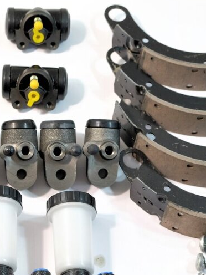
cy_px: 196
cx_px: 50
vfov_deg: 19.5
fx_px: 793
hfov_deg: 14.7
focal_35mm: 100
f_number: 4
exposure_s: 1/15
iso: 800
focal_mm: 28.9
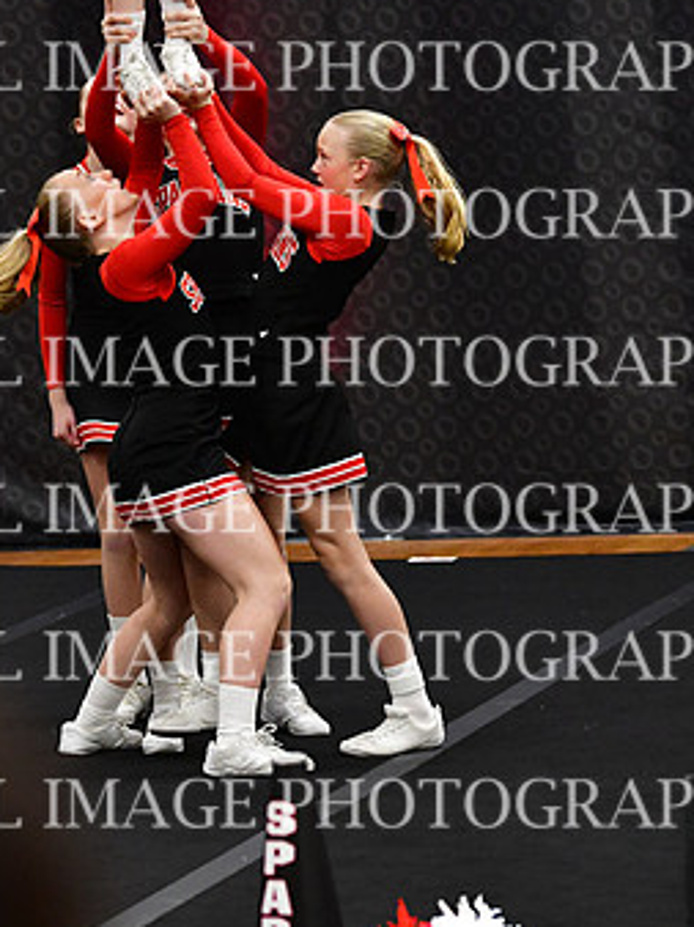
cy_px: 140
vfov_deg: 6.4
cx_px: 259
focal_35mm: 309
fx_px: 8270
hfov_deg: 4.8
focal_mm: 125
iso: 4000
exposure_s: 1/500
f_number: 3.5
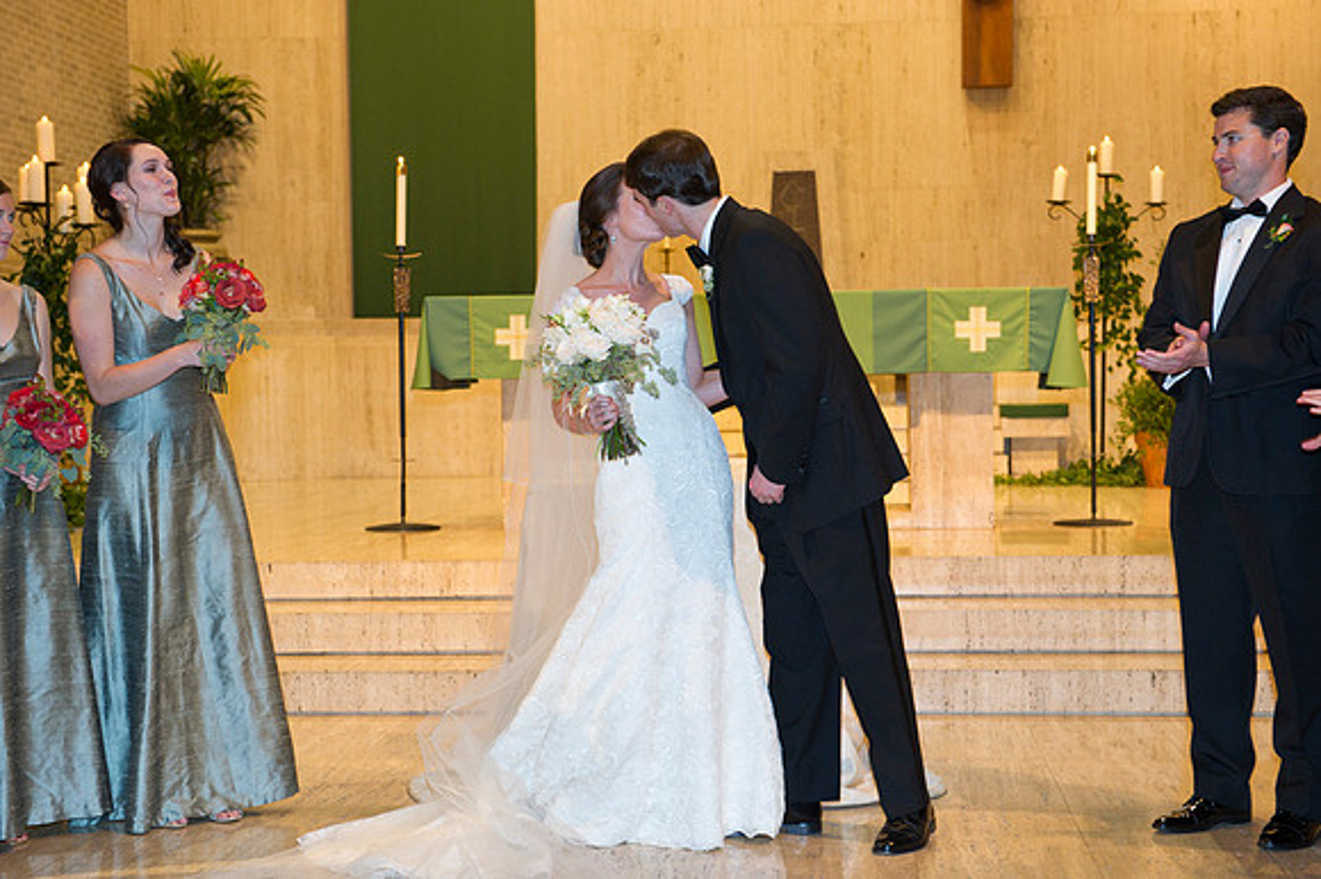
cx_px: 660
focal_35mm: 60
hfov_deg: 33.4
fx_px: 2200
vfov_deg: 22.6
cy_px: 440
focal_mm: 60
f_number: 5
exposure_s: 1/80
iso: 1600
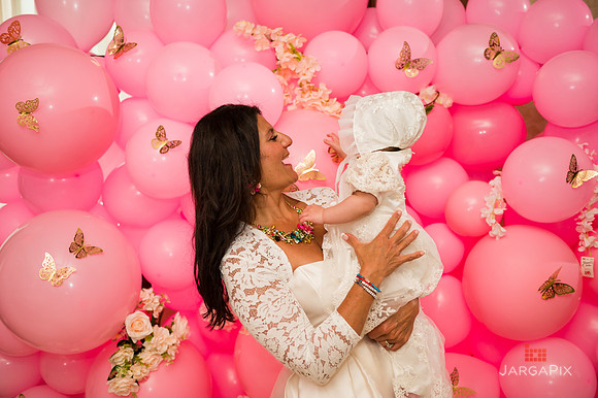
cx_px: 299
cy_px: 199
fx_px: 664
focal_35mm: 40
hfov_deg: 48.5
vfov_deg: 33.4
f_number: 3.2
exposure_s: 1/200
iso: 1000
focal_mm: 40
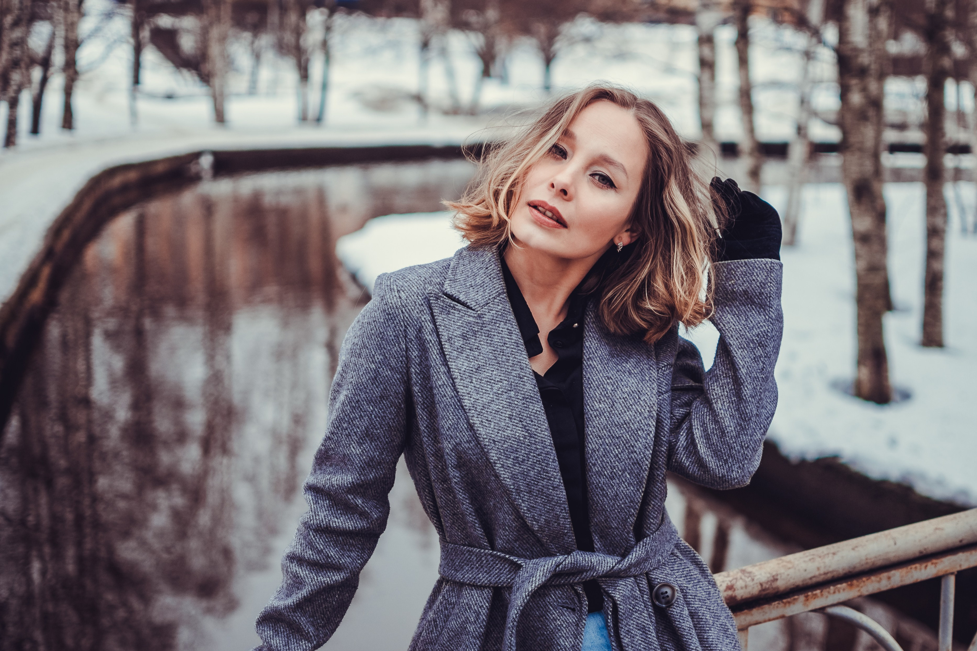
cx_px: 502
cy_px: 326
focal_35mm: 55
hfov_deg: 36.3
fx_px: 1489
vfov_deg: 24.7
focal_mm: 35
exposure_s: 1/1000
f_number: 1.8
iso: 160
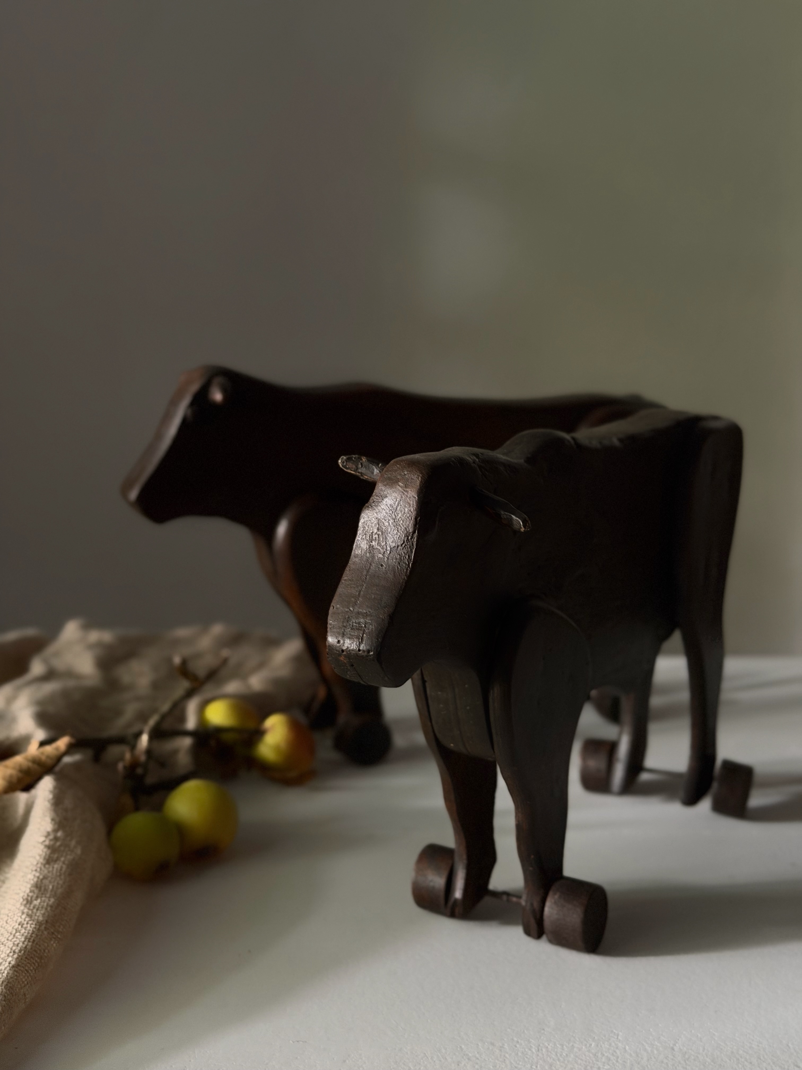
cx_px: 401
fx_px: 1483
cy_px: 535
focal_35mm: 48
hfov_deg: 30.3
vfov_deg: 39.7
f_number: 1.78
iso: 640
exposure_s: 1/30
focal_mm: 6.76
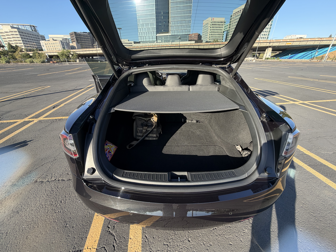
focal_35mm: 14
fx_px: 136
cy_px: 126
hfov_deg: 102.1
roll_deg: +1.8
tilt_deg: -25.6
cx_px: 168
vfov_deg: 85.7
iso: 40
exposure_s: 1/246
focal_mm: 2.22
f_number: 2.2
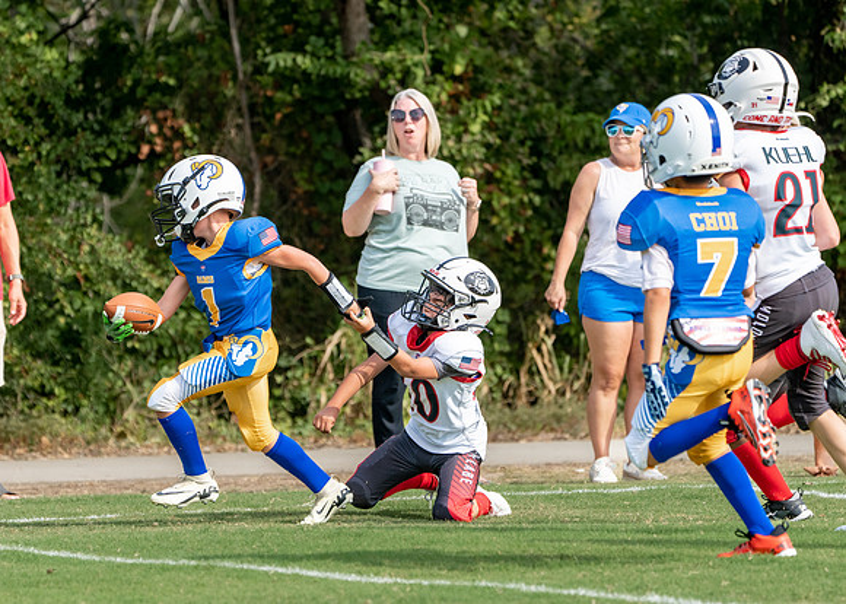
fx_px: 7417
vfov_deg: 4.7
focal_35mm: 309
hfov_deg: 6.5
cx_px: 335
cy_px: 363
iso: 500
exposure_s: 1/2000
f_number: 5.6
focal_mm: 241
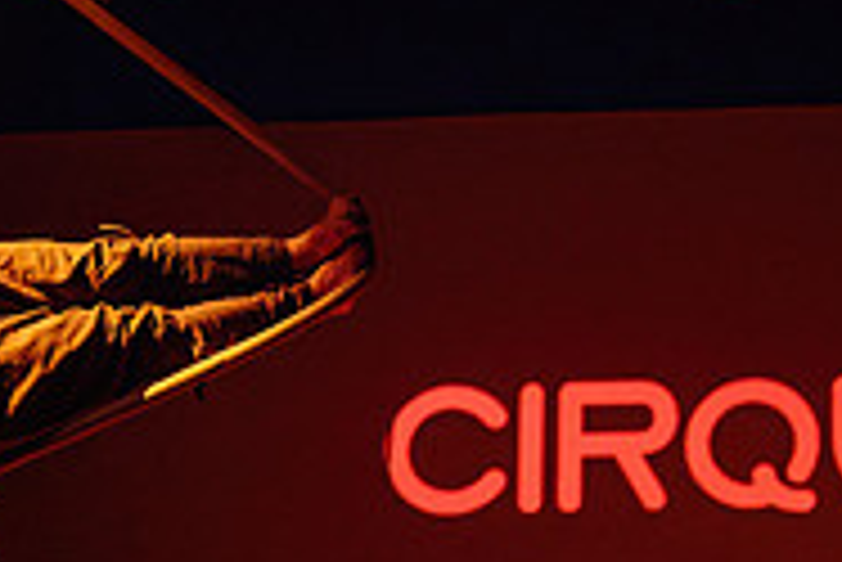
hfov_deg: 12.9
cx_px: 698
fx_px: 3698
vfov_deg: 8.7
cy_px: 483
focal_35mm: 158
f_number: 2.8
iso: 1600
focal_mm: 51
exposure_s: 1/200
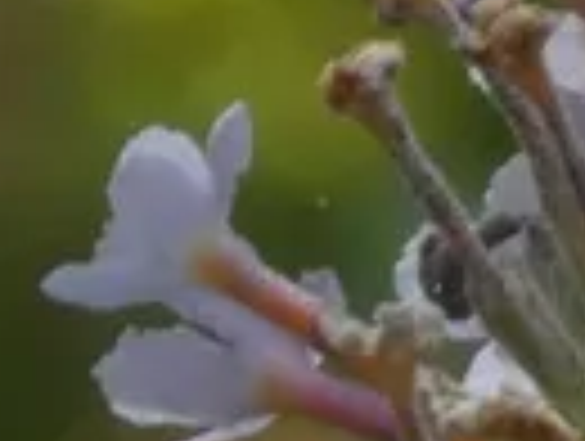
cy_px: -400
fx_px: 15746
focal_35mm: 930
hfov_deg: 2.1
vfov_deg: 1.6
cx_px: 162
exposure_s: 1/80
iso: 100
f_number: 5.5
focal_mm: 33.9
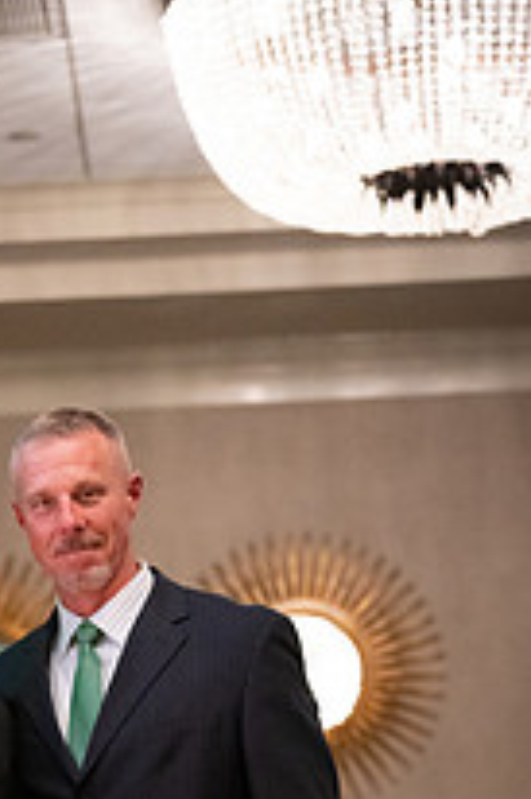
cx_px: 27
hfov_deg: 8.9
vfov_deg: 13.2
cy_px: 846
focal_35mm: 153
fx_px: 3391
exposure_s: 1/320
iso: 12800
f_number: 2.8
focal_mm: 70
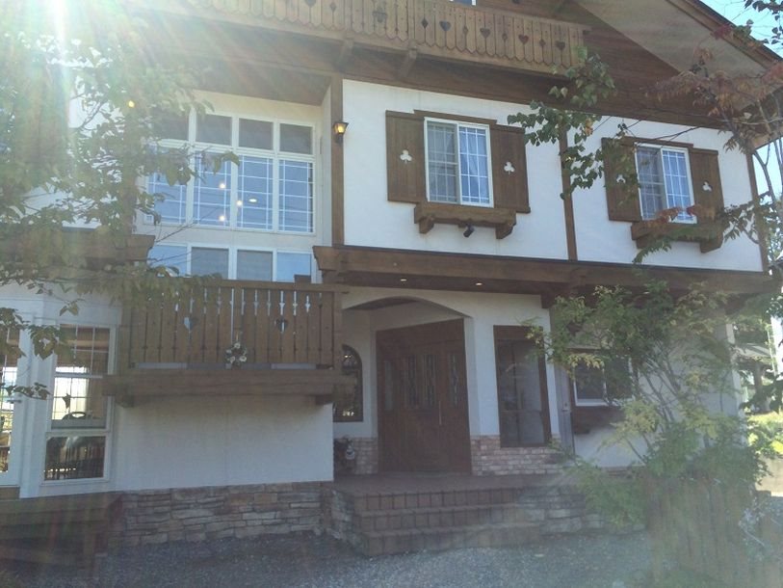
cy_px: 294
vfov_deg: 48.2
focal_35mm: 29
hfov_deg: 61.7
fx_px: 656
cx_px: 392
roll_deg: +0.5
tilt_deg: +13.2
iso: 32
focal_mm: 4.15
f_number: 2.2
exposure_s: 1/604
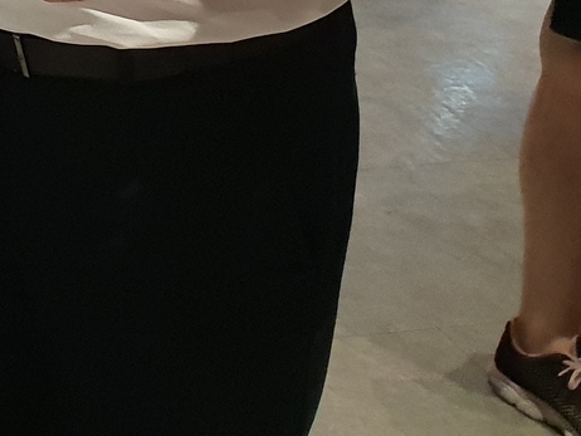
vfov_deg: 12.4
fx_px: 1814
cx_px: -372
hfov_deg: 16.1
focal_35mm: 108
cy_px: -384
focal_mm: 4.3
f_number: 2.4
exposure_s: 1/100
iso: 320
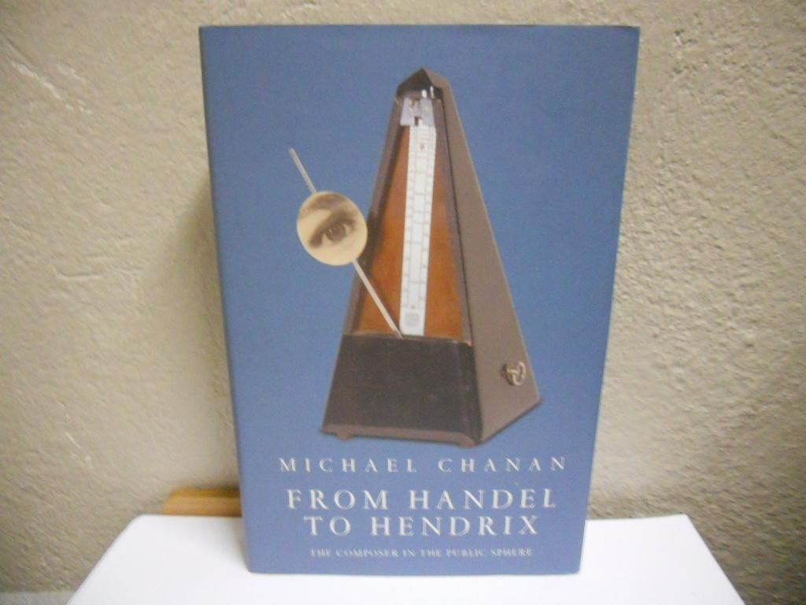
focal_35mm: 27
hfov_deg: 65.3
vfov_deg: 51.4
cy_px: 302
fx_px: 629
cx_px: 403
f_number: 3.2
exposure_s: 1/8
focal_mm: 4.9
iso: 800
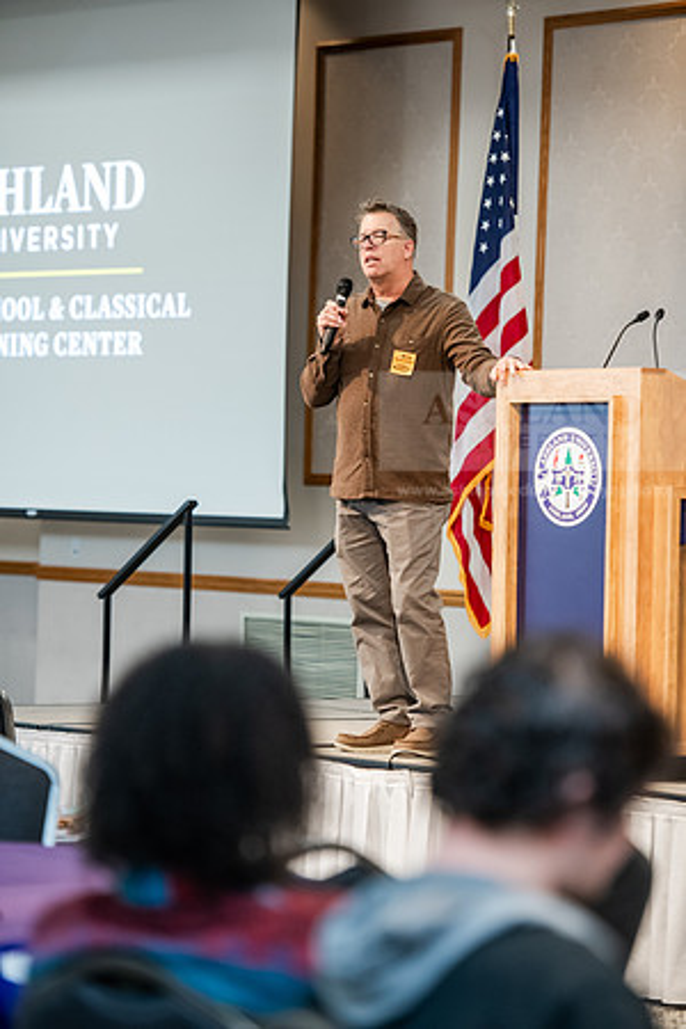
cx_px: 343
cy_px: 514
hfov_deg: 9.8
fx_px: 4001
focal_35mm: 140
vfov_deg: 14.7
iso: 2500
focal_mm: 140
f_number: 3.2
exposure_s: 1/200
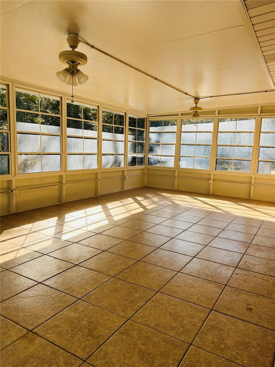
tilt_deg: -8.6
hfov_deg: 53.1
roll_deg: -3.0
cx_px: 138
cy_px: 184
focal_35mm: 26
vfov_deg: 67.3
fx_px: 275
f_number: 1.5
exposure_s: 1/166
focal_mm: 5.7
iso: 50
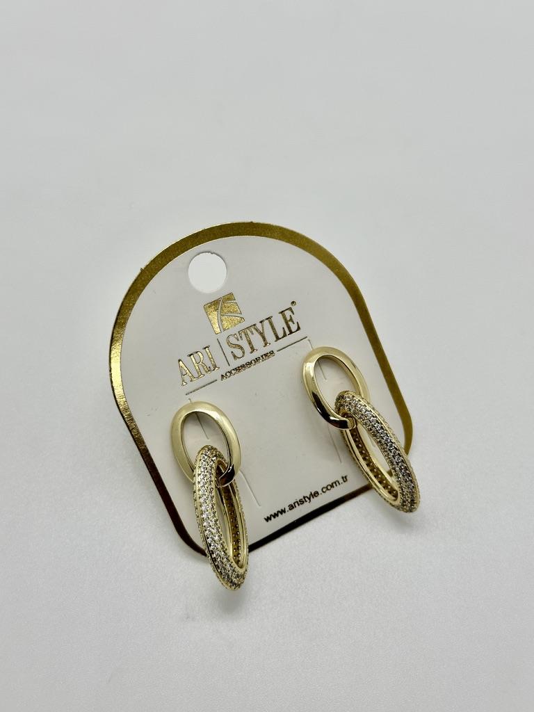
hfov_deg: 30.3
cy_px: 356
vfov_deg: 39.7
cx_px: 267
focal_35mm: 48
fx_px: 987
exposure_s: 1/257
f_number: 1.78
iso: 64
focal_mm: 6.86
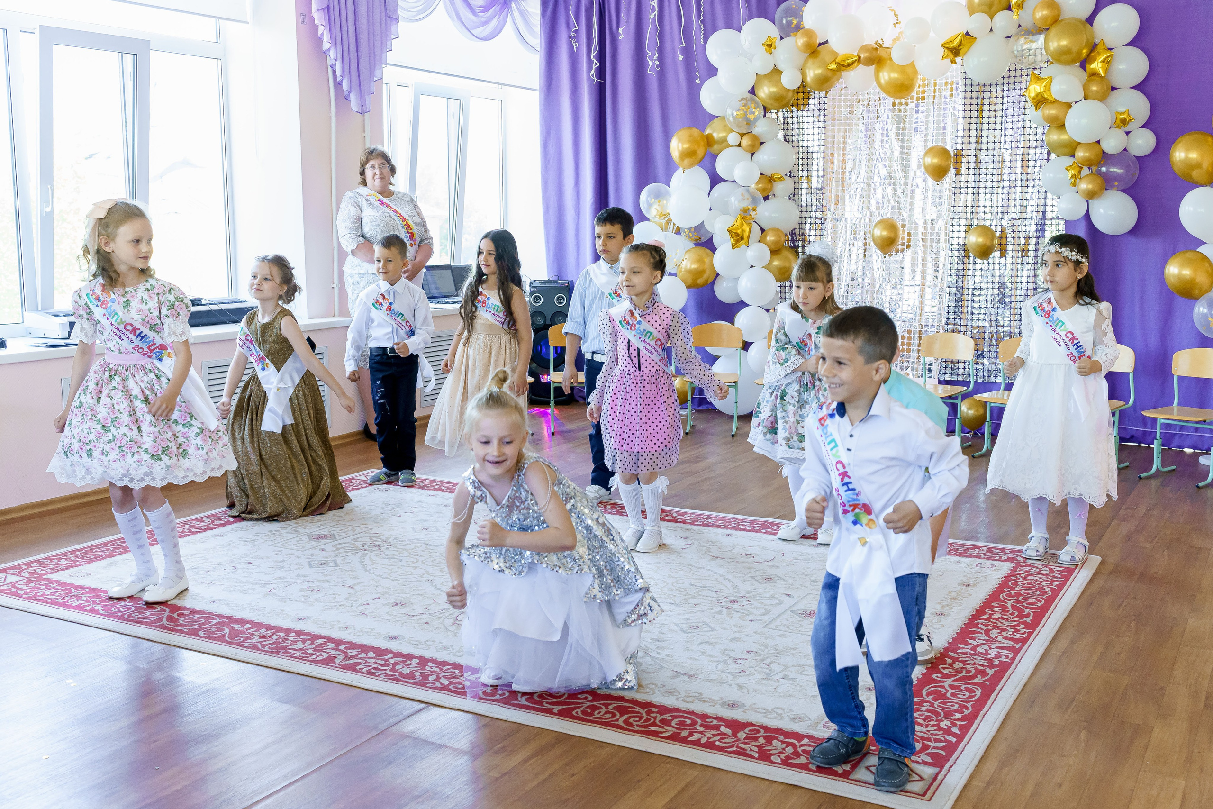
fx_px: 1212
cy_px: 401
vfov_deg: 36.9
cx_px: 618
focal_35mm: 36
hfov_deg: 53.2
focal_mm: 35
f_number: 5
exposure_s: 1/160
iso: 2500
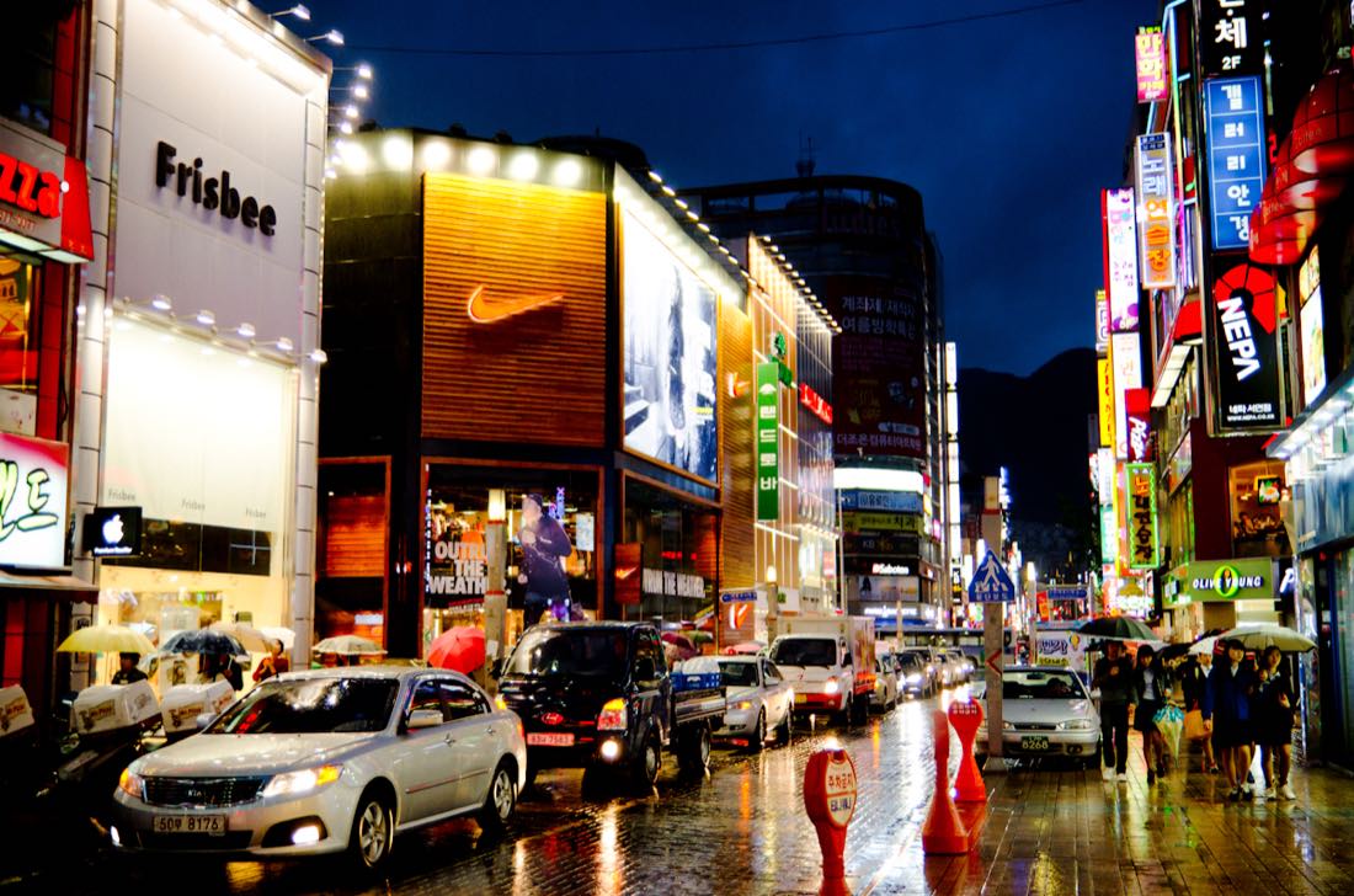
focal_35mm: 38
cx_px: 677
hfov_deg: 51.4
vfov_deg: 35.3
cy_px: 448
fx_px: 1407
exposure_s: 1/80
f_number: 3.2
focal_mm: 25
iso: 320
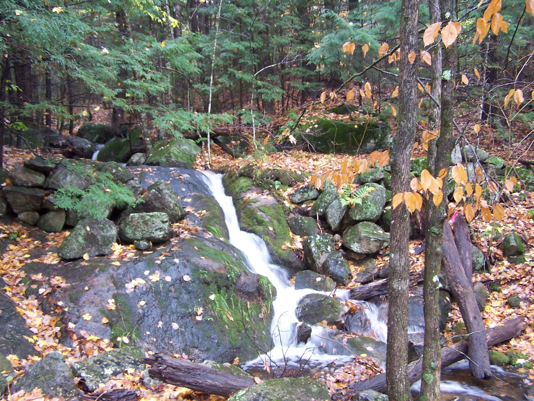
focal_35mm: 38
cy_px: 200
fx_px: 586
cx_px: 267
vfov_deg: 37.7
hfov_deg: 49.0
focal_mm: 6.3
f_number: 2.8
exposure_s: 1/8
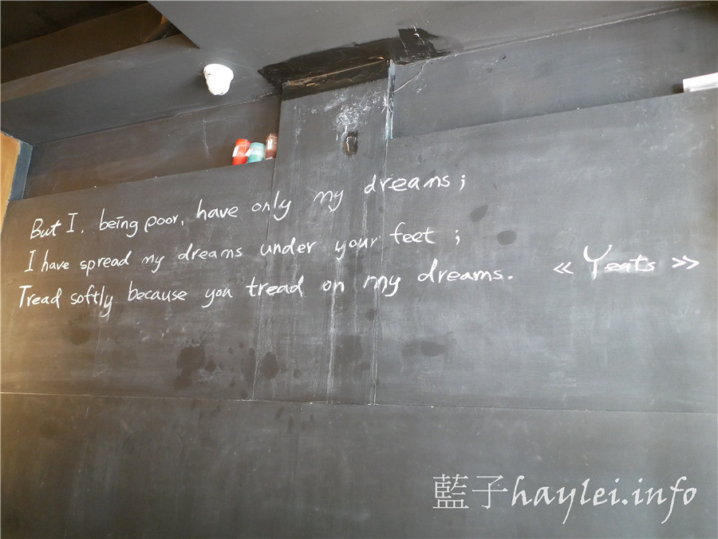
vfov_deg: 46.8
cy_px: 270
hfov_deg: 60.0
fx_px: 622
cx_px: 359
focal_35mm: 30
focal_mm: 15
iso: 3200
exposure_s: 1/50
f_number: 1.7
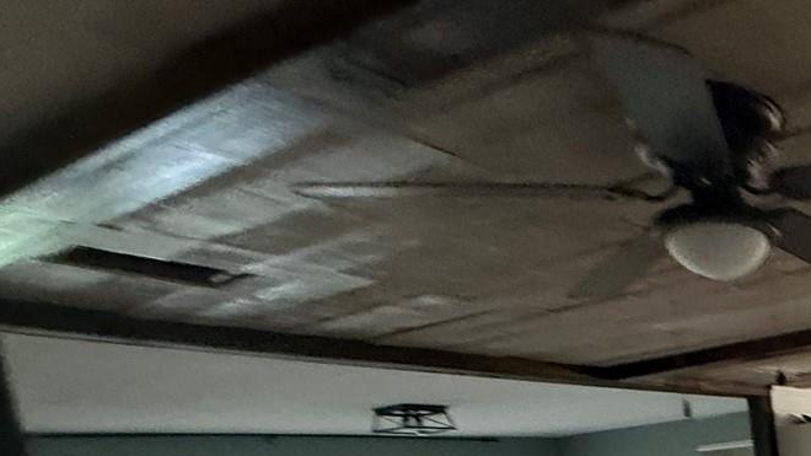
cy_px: 600
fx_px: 796
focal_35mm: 37
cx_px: 962
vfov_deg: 26.8
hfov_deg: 39.7
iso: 500
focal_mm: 2.22
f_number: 2.2
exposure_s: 1/60
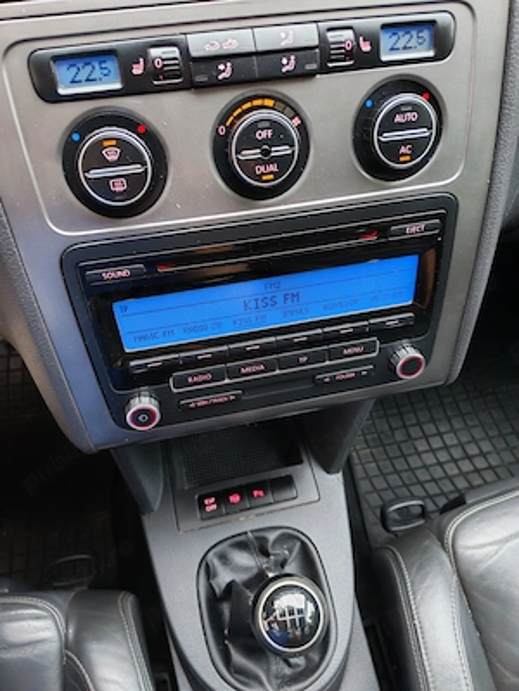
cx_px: 260
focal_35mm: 27
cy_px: 346
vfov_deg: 65.3
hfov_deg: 51.4
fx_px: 540
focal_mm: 6.12
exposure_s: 1/50
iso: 1600
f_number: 1.9
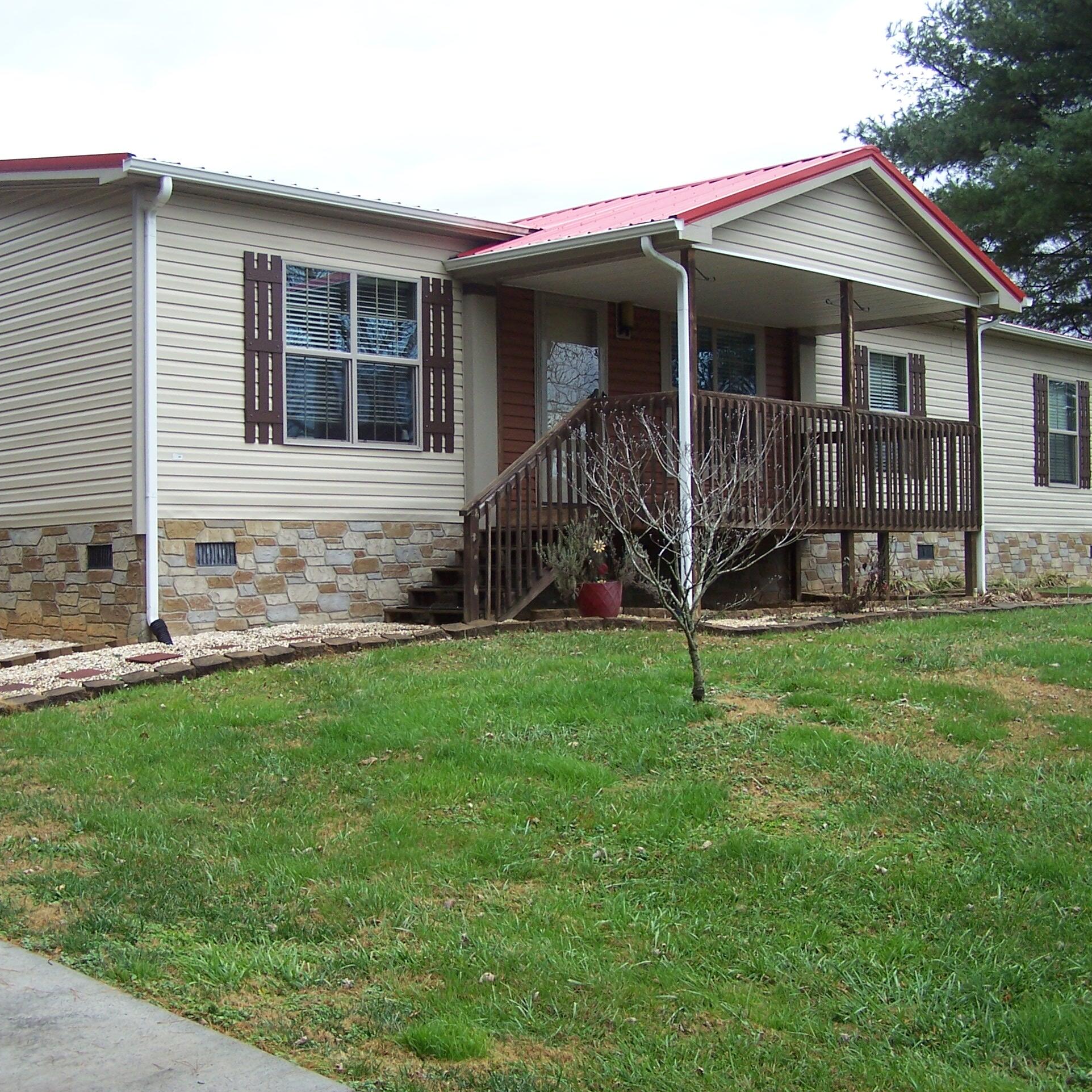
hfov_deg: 37.5
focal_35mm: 45
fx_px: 1606
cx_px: 500
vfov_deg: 37.6
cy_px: 548
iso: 80
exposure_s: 1/250
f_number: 2.8
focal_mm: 6.3
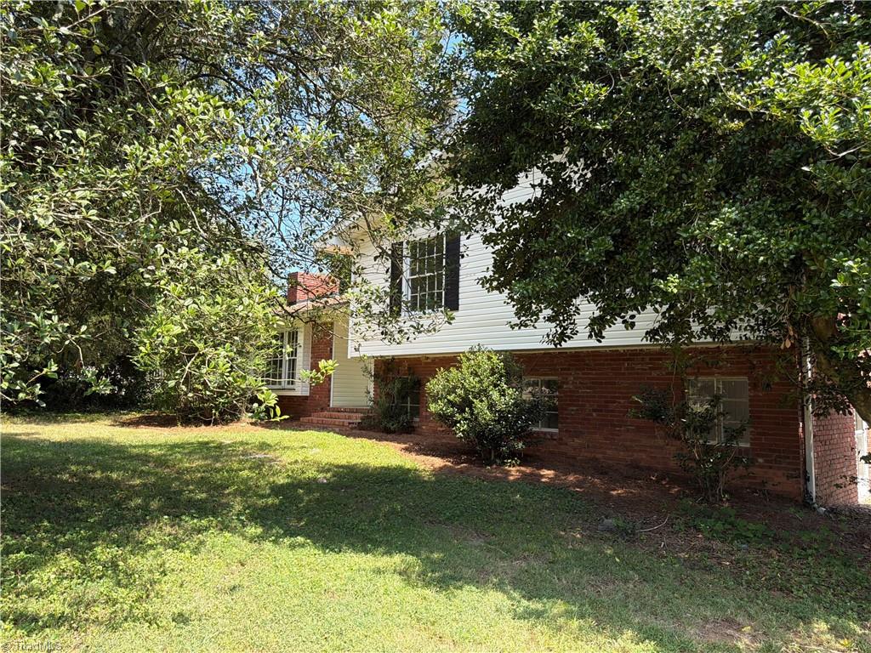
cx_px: 436
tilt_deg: +4.9
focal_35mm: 24
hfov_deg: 71.6
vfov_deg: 56.8
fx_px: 604
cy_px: 326
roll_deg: -0.6
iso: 80
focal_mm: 6.76
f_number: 1.78
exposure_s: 1/1361
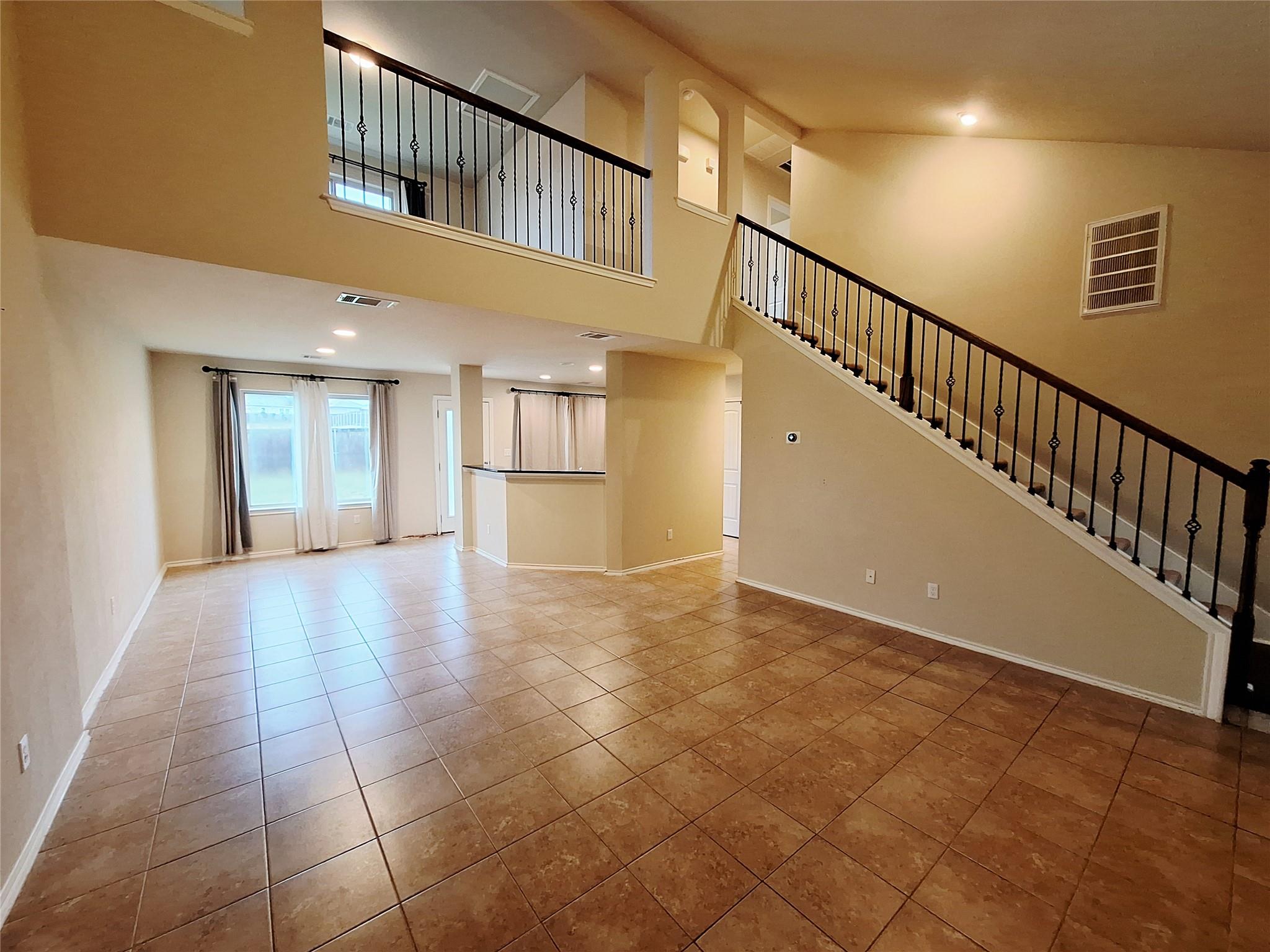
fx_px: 477
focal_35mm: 13
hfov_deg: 106.2
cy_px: 476
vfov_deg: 89.9
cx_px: 635
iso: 200
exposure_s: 1/40
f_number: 2.2
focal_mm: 1.74
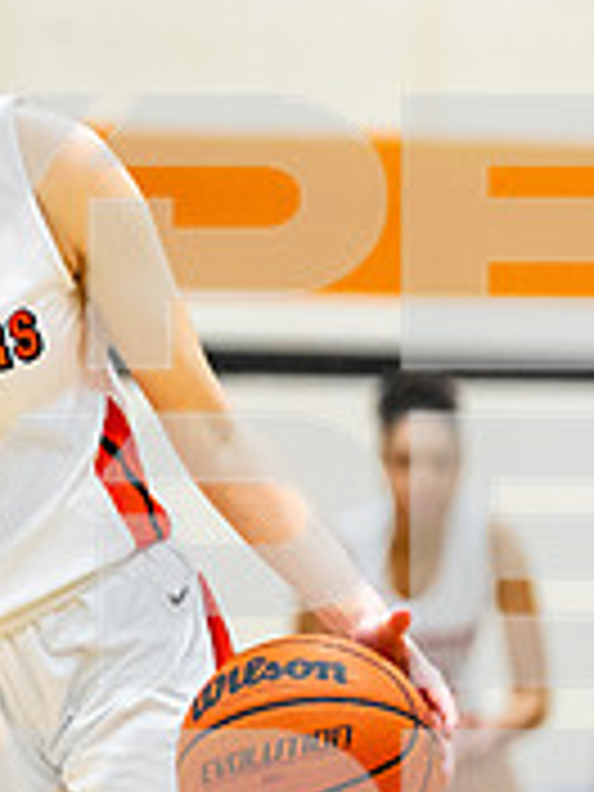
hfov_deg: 3.1
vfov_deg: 4.1
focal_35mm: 480
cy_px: 554
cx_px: -224
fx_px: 10982
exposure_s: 1/1250
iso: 2000
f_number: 2.8
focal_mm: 130
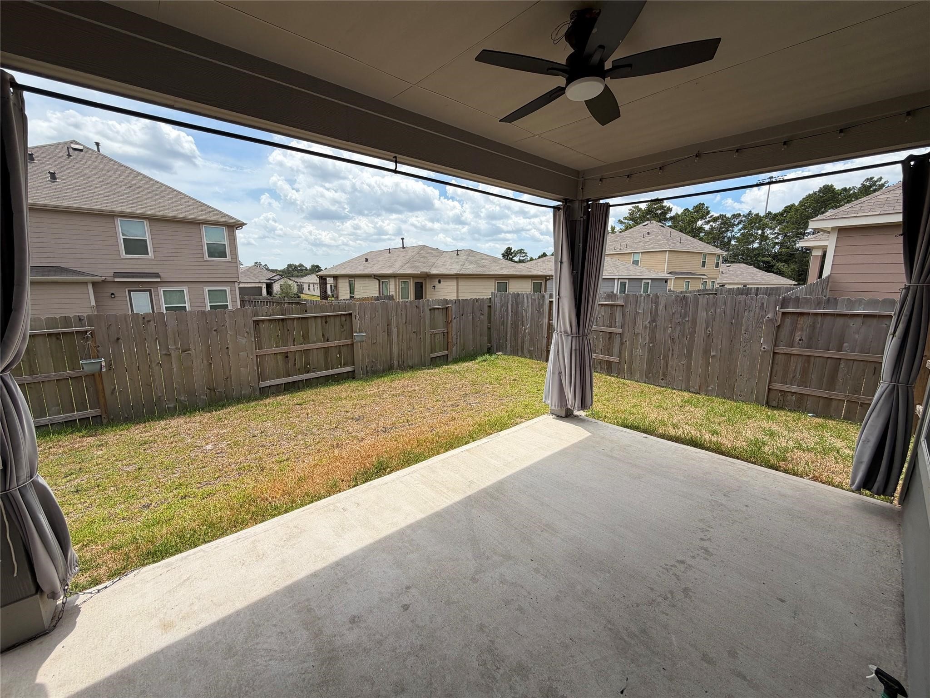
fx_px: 376
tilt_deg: -10.8
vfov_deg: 85.7
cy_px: 349
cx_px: 465
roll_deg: -0.3
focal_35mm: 14
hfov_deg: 102.1
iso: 20
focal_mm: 2.22
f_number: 2.2
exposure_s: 1/888
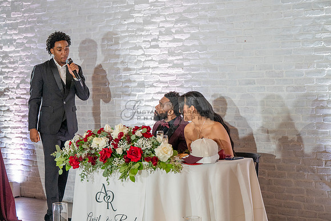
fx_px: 772
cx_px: 166
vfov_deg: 16.3
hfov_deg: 24.2
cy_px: 110
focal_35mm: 84
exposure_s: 1/320
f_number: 2.8
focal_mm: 84
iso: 1600
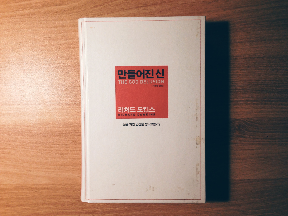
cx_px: 144
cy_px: 108
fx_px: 275
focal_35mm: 33
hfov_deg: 55.4
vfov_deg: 42.9
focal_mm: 4.12
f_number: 2.4
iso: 64
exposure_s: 1/20
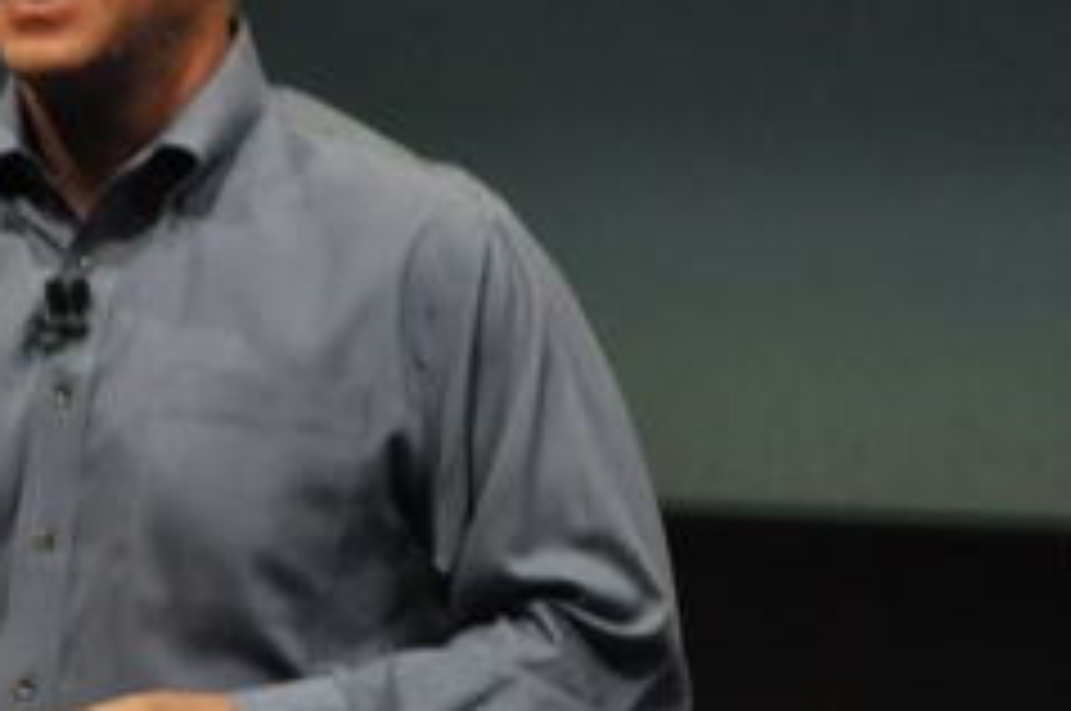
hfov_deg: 2.7
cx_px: 423
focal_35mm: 755
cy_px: 315
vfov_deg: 1.8
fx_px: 22430
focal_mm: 200
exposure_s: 1/200
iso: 2500
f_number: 5.6
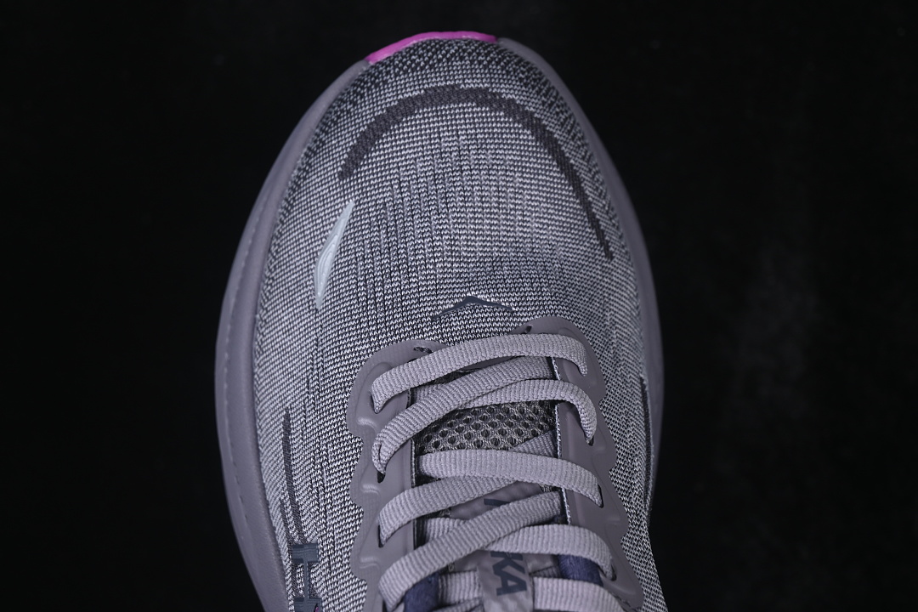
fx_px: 1912
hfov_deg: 27.0
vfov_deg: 18.2
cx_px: 459
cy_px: 306
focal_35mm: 75
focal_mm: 50
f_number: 7.1
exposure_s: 1/60
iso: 160
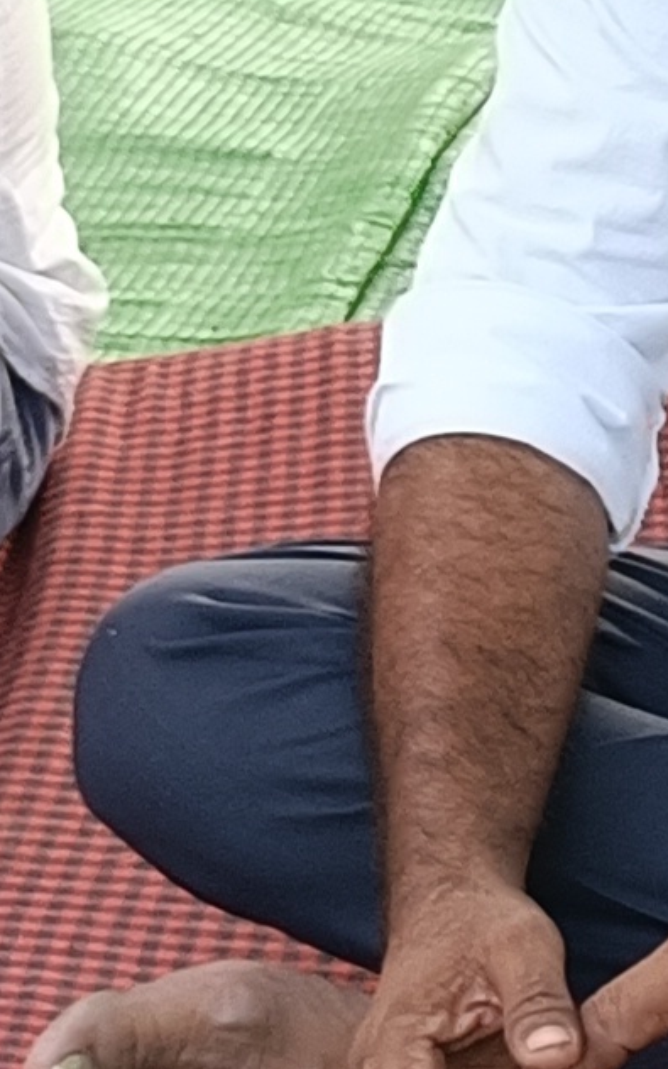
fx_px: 5651
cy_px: 316
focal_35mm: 194
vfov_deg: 10.8
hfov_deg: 6.6
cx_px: 1284
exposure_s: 1/50
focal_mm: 4.7
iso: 352
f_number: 1.7
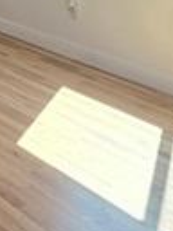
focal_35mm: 78
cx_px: -218
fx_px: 520
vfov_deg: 23.6
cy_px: -18
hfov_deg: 14.2
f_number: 2.2
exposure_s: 1/200
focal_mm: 2.2
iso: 50
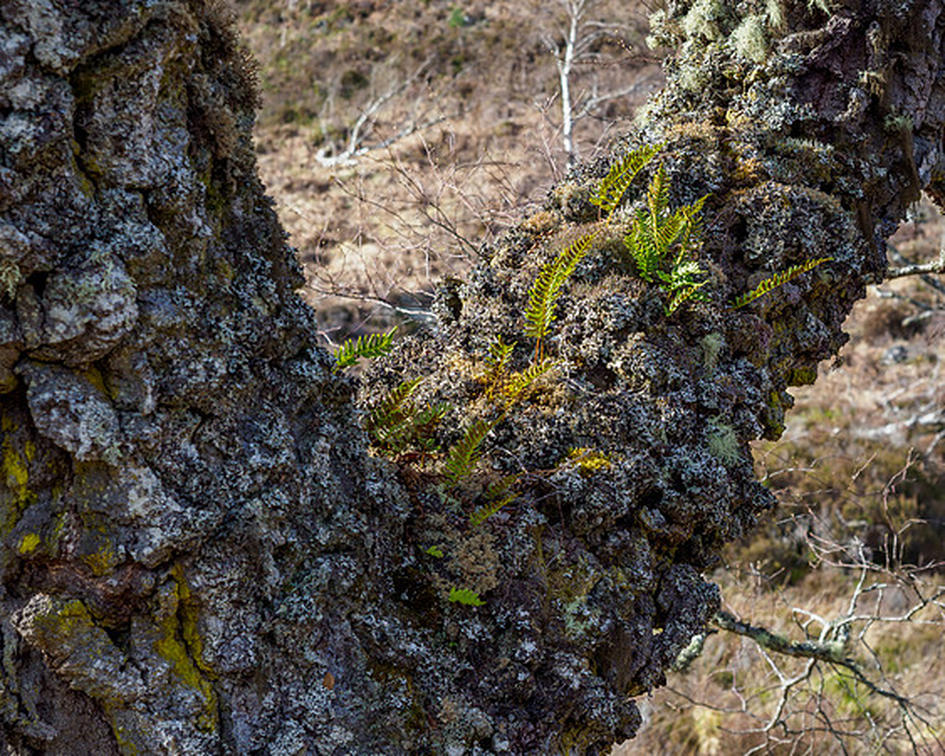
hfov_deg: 21.1
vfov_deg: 17.0
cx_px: 548
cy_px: 345
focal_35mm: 91
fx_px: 2532
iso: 200
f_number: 5.6
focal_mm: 40
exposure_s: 1/125
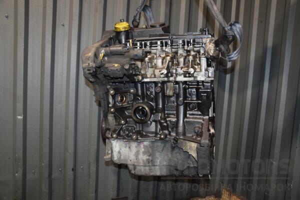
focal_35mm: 32
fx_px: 262
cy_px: 100
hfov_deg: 59.5
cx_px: 150
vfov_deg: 41.7
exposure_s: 1/60
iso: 800
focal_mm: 21
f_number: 5
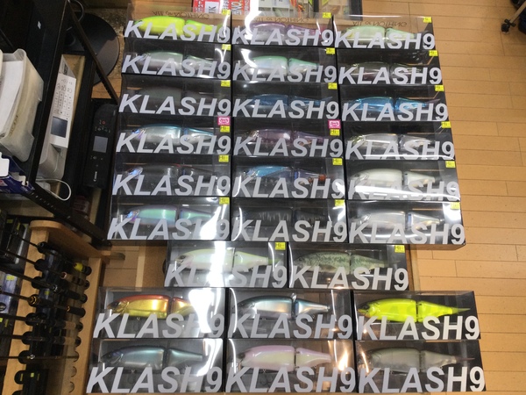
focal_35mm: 31
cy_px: 198
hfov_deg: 58.4
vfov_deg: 45.4
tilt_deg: -72.2
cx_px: 263
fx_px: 471
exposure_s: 1/40
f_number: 2.4
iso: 25
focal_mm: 3.3
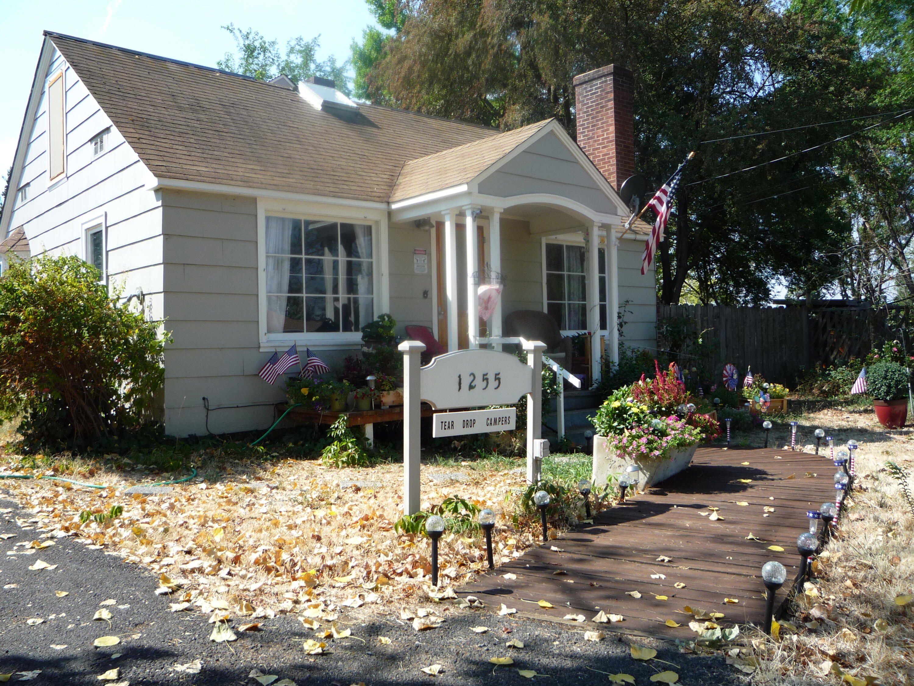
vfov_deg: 46.8
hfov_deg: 60.0
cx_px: 457
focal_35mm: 30
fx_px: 792
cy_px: 343
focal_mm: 5.2
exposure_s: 1/320
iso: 100
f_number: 4
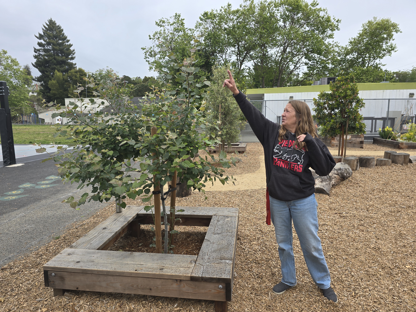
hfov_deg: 73.9
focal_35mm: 23
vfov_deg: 58.9
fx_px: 276
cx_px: 208
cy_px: 156
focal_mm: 6.3
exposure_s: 1/474
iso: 12
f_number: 1.7
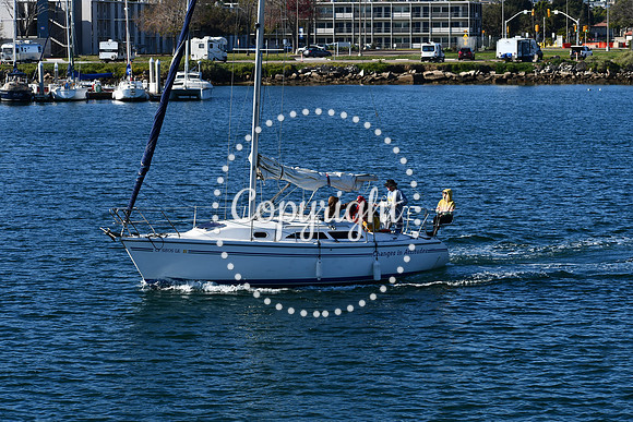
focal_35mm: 120
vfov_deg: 11.4
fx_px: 2110
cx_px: 316
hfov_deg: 17.1
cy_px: 211
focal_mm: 80
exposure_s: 1/500
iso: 125
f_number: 8
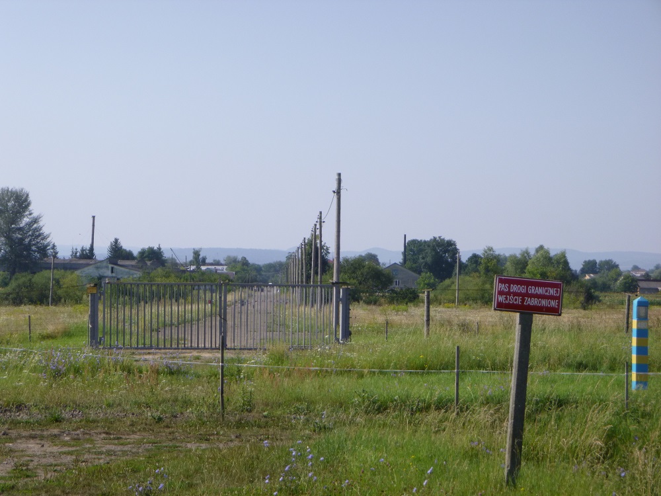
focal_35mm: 100
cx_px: 330
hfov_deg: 19.6
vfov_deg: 14.8
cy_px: 248
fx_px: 1910
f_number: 5.7
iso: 100
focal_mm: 18
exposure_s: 1/250
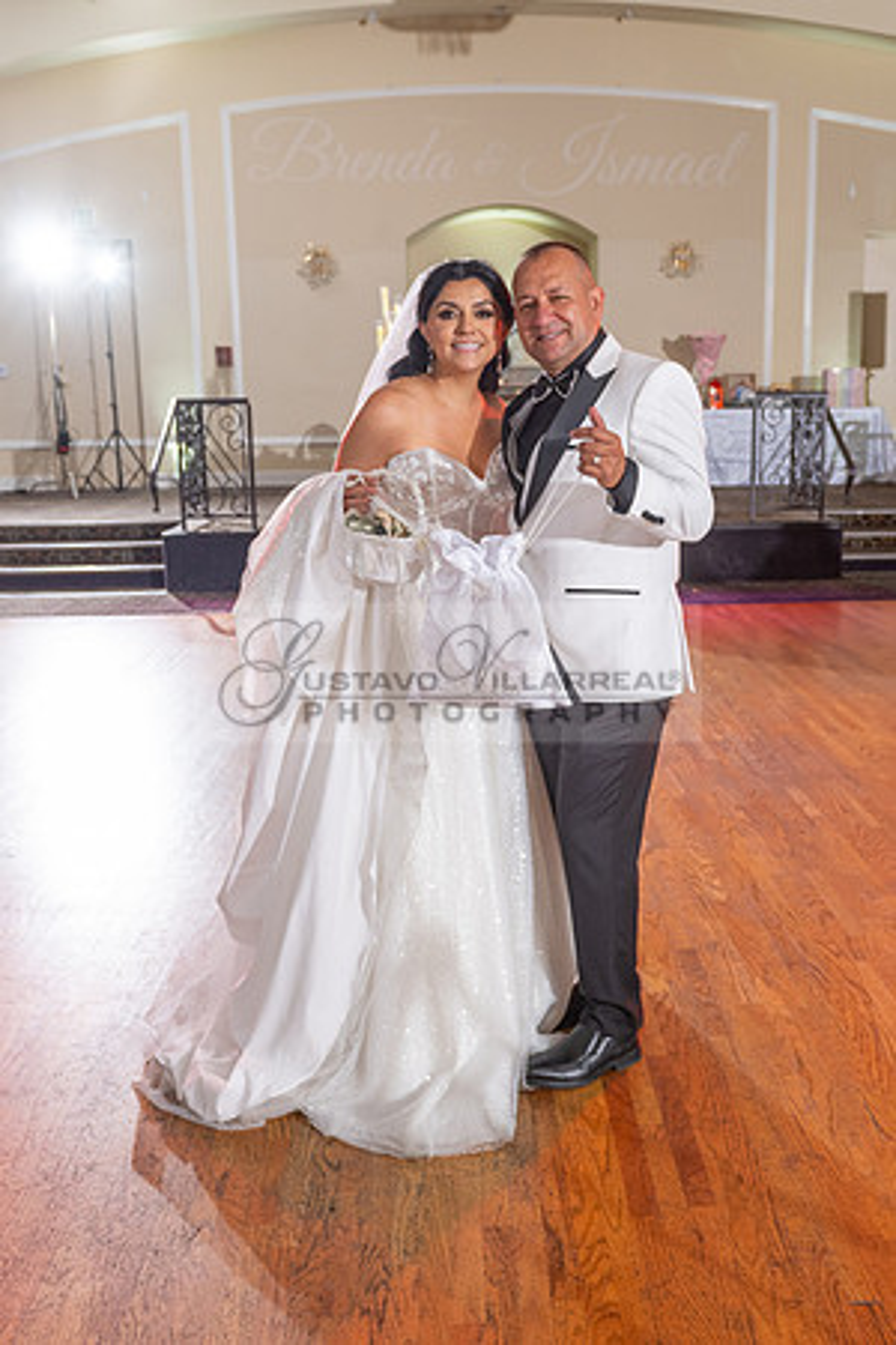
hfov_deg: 36.1
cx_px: 496
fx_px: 1373
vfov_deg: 52.1
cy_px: 671
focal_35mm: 37
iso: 800
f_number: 4
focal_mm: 24
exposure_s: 1/160
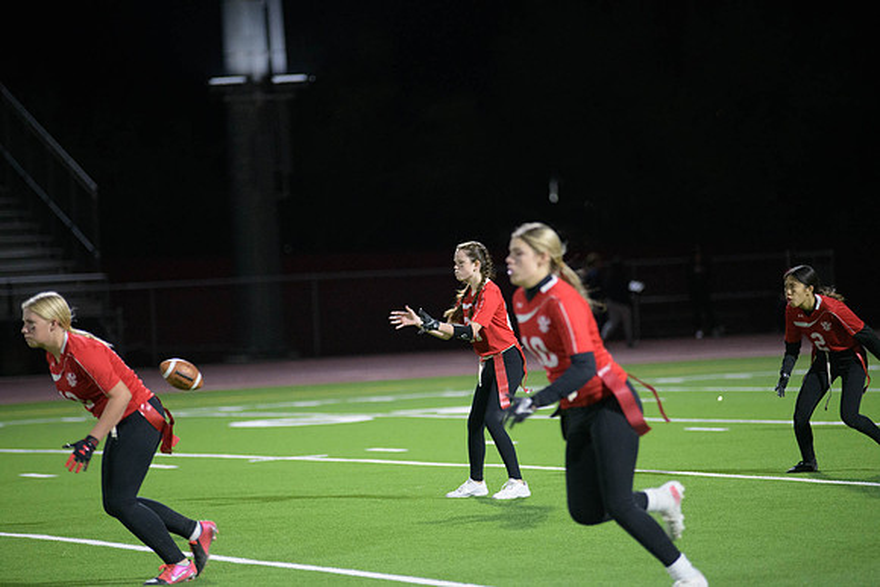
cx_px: 440
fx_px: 4401
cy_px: 294
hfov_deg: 11.4
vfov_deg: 7.6
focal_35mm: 180
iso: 5000
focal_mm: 180
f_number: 2.8
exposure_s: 1/640
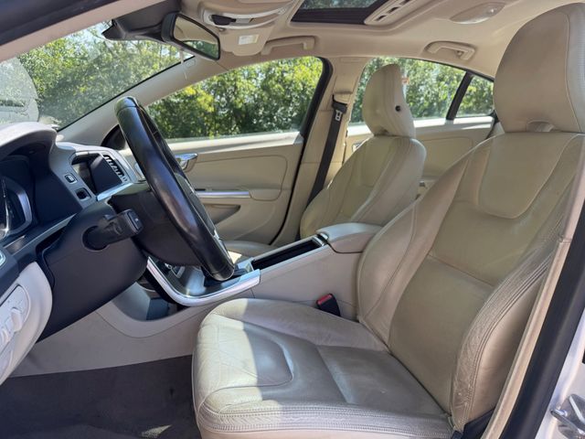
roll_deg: -0.4
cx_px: 292
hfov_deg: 71.6
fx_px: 406
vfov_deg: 56.8
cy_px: 220
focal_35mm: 24
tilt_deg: -13.1
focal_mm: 6.76
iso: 100
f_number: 1.78
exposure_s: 1/622
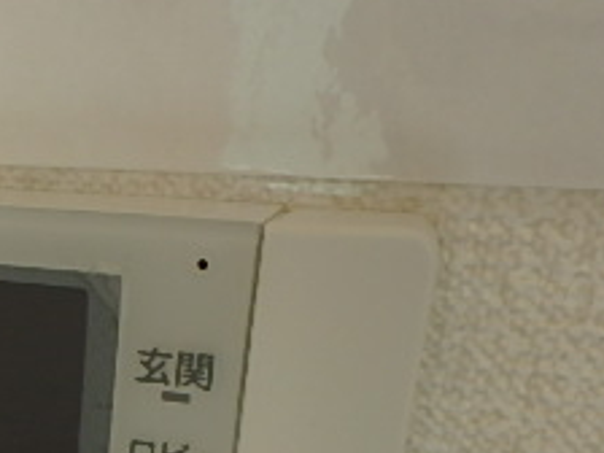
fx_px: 1047
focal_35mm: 60
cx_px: -51
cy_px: 520
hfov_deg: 29.2
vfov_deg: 22.7
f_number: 3.5
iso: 125
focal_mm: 3.7
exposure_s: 1/80
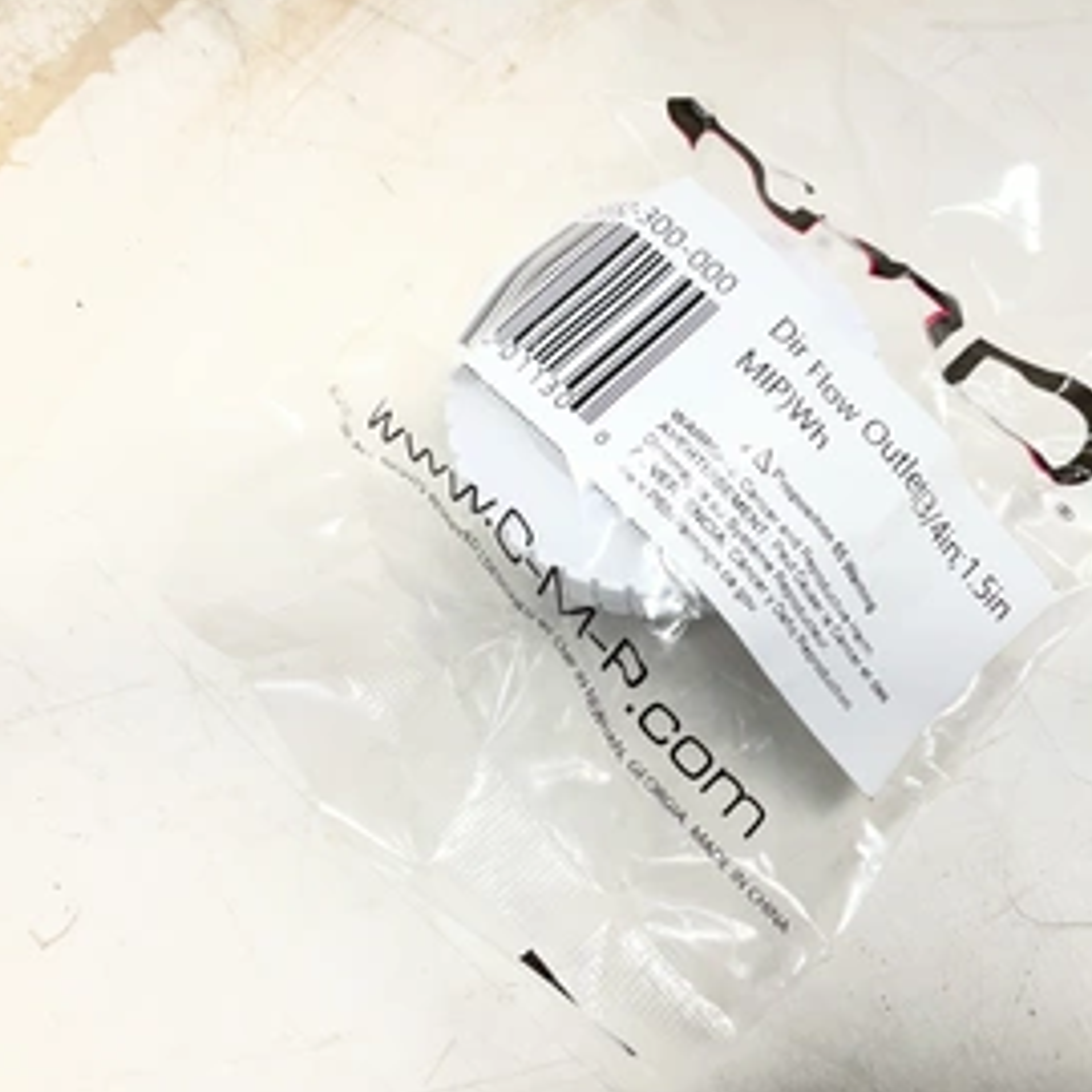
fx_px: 1356
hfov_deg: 43.7
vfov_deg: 43.8
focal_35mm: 38
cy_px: 518
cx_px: 643
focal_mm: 3
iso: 20
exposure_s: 1/208
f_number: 1.8
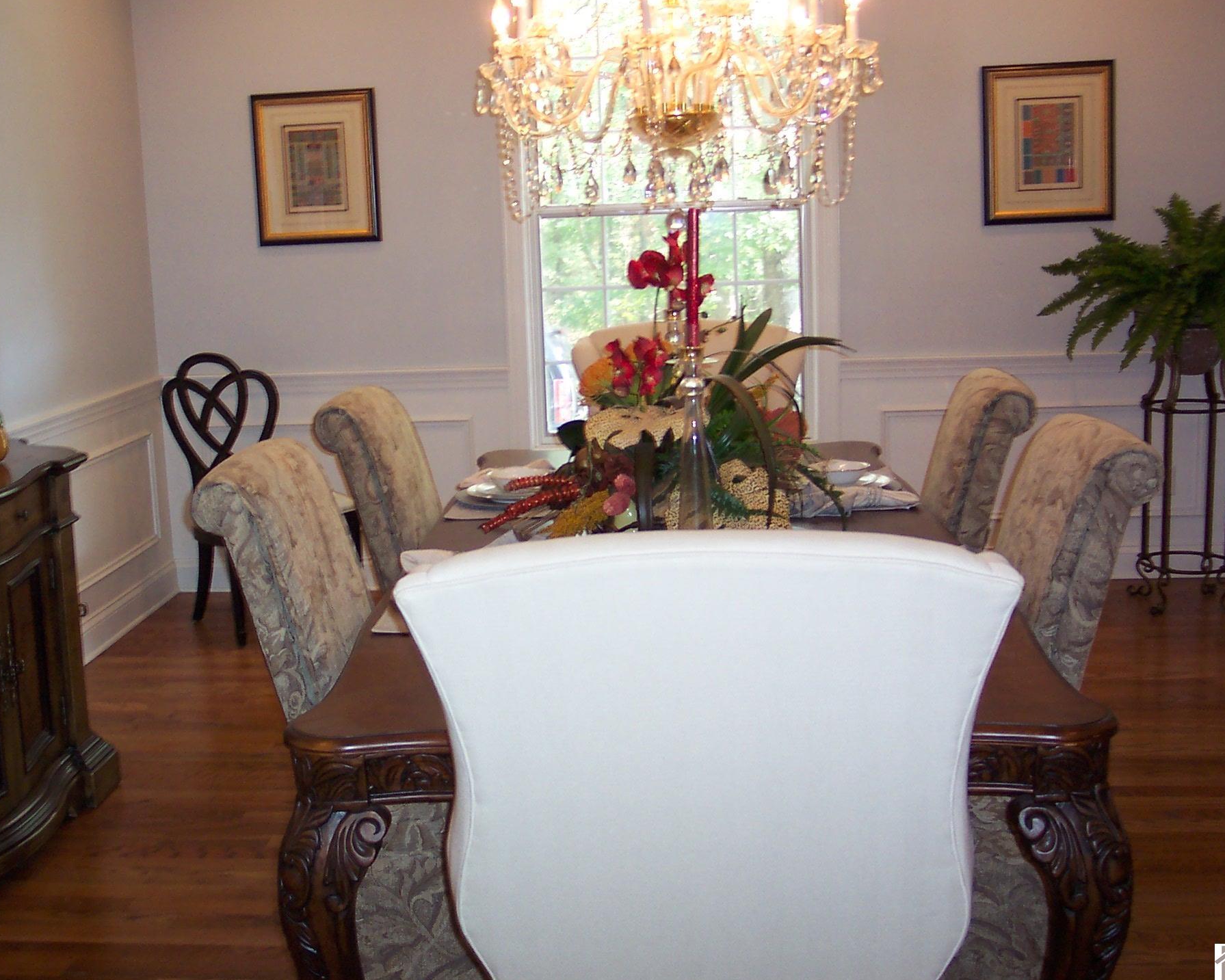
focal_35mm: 43
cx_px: 525
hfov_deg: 42.8
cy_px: 490
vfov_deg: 34.9
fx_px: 1559
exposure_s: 1/30
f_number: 2.8
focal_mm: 8
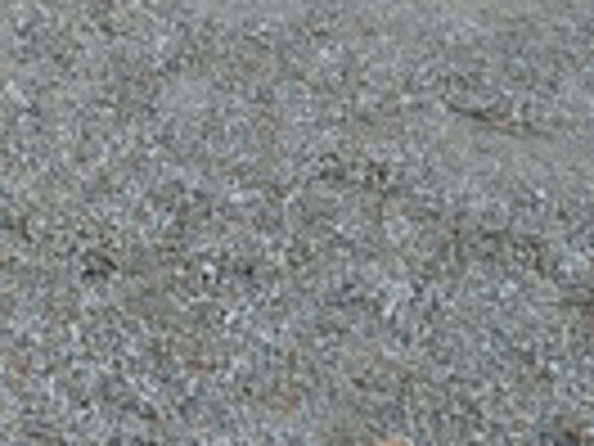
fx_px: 2505
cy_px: -739
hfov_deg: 12.1
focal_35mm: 146
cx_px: -567
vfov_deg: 8.9
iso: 100
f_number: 1.8
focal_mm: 5.56
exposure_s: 1/350
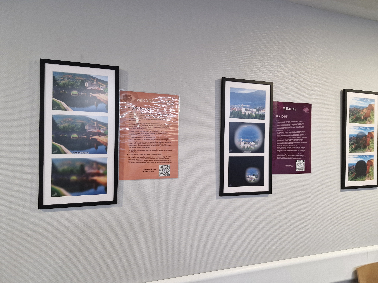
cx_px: 189
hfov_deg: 73.9
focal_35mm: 23
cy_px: 142
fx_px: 251
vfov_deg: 58.9
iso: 640
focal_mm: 5.54
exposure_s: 1/50
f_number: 1.8
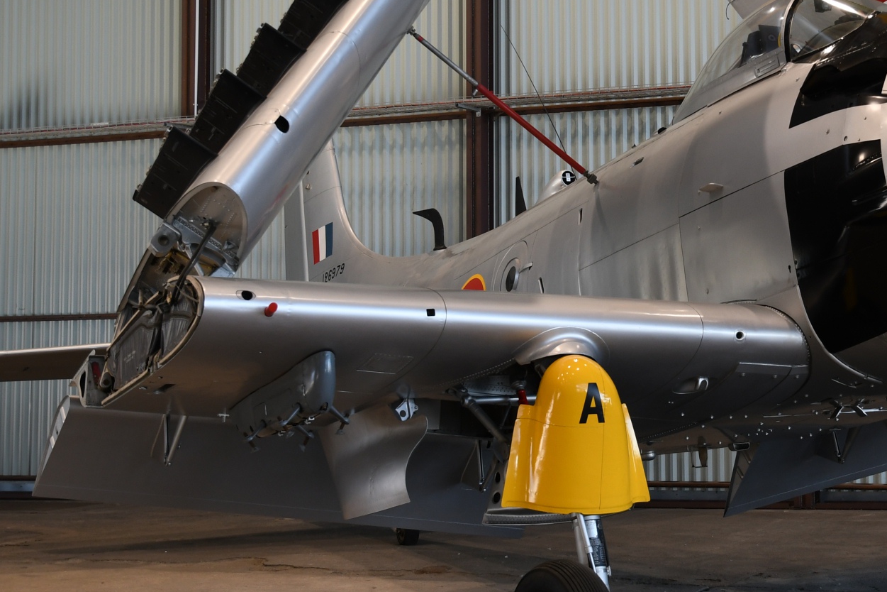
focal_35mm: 71
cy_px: 214
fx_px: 1749
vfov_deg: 19.1
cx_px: 737
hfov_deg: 27.7
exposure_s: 1/80
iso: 320
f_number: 4
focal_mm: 25
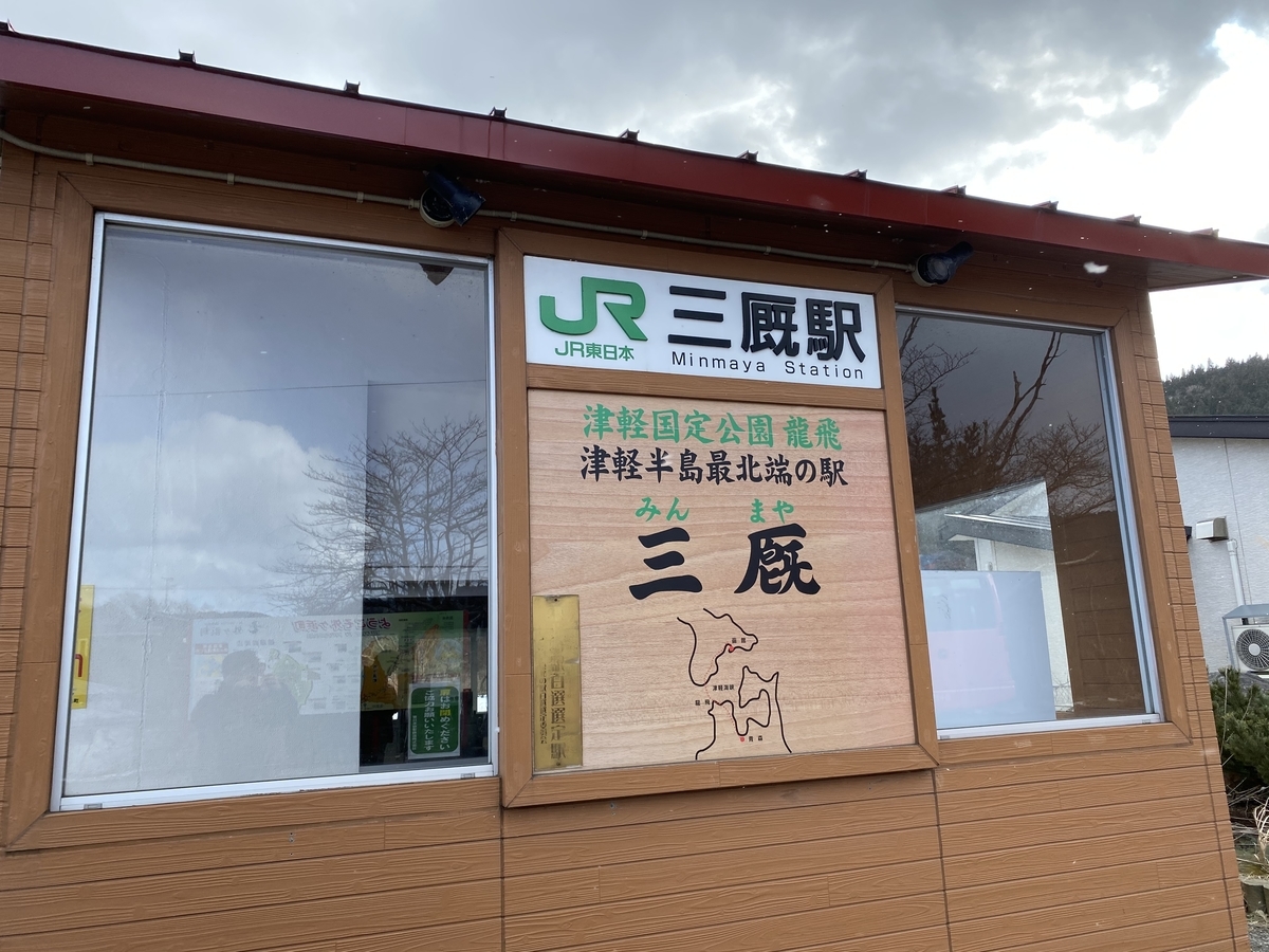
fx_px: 953
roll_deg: +2.1
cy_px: 476
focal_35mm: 26
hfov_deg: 67.3
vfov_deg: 53.1
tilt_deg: +10.0
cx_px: 634
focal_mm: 4.25
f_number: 1.8
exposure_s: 1/935
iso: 32
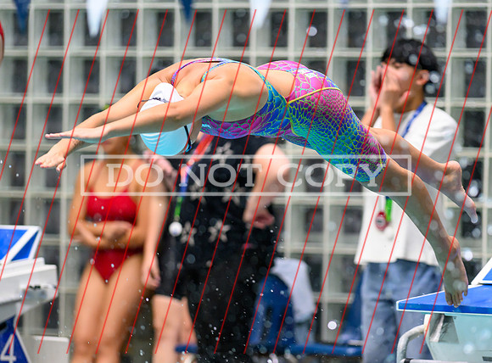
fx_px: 5567
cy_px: 222
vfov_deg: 3.7
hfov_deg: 5.1
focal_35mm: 394
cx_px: 294
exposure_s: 1/800
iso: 2000
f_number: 2.8
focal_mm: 300
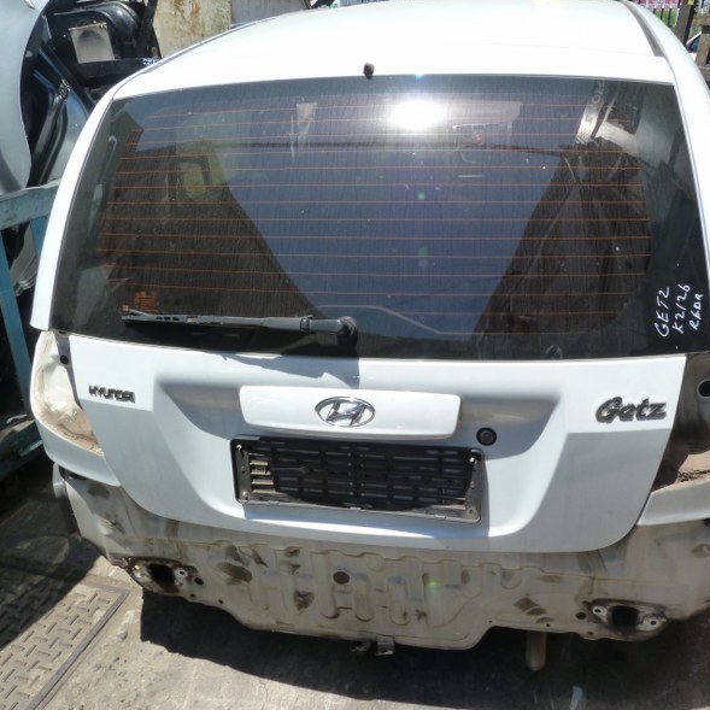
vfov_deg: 54.0
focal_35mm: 30
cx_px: 434
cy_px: 350
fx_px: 696
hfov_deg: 53.6
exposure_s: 1/250
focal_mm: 4.5
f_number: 5.6
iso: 125
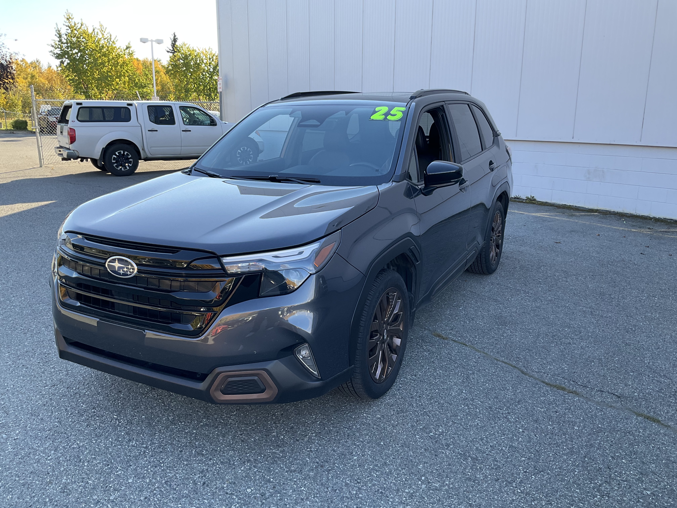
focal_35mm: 29
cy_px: 254
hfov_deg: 61.7
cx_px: 338
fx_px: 567
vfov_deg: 48.2
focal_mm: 3
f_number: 1.8
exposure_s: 1/224
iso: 20
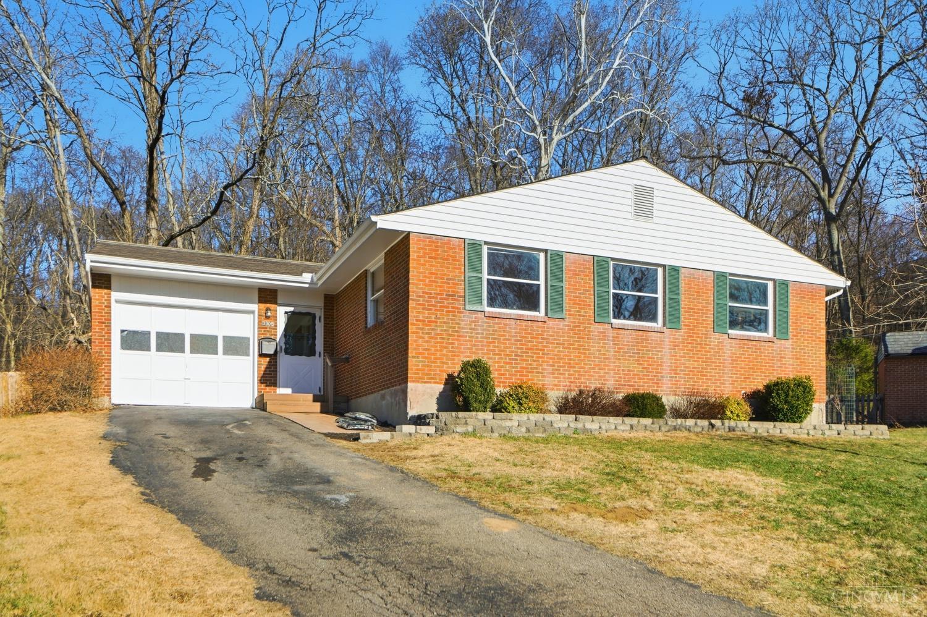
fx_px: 695
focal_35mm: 27
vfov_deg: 47.9
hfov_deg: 67.4
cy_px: 308
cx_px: 464
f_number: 4
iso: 100
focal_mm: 18
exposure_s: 1/8000
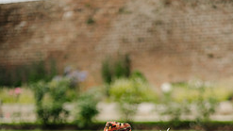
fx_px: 1001
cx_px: 140
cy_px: 194
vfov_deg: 7.4
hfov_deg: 13.3
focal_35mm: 162
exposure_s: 1/1250
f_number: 2
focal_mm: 85
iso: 100
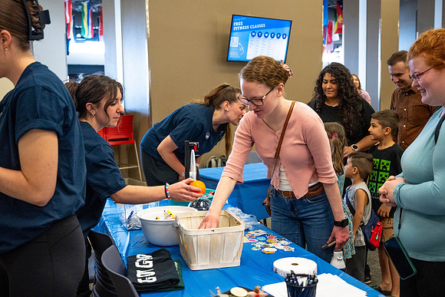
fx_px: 507
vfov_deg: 32.6
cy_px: 148
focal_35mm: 41
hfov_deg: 47.4
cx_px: 222
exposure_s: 1/200
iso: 2000
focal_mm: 41
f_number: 4
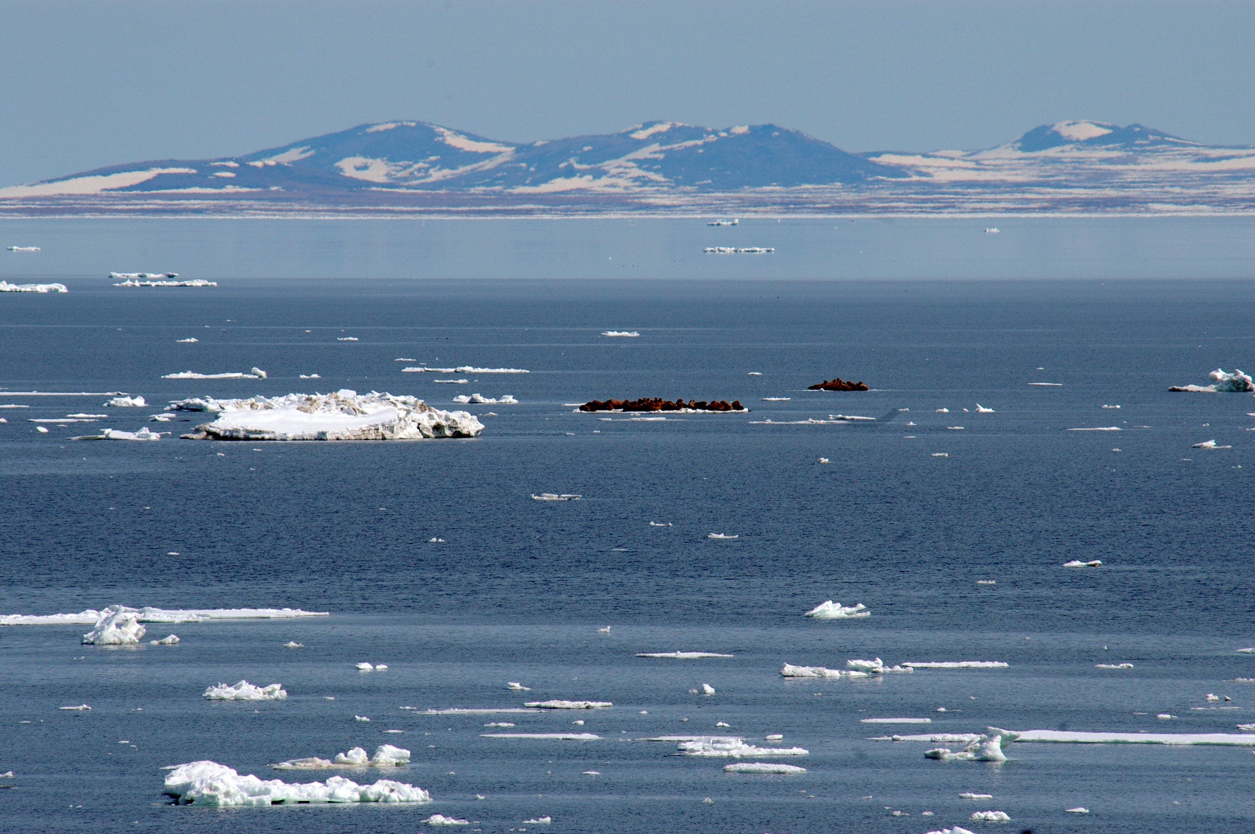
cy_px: 417
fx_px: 20898
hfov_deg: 3.4
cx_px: 628
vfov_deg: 2.3
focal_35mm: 600
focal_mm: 400
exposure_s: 1/400
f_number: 11
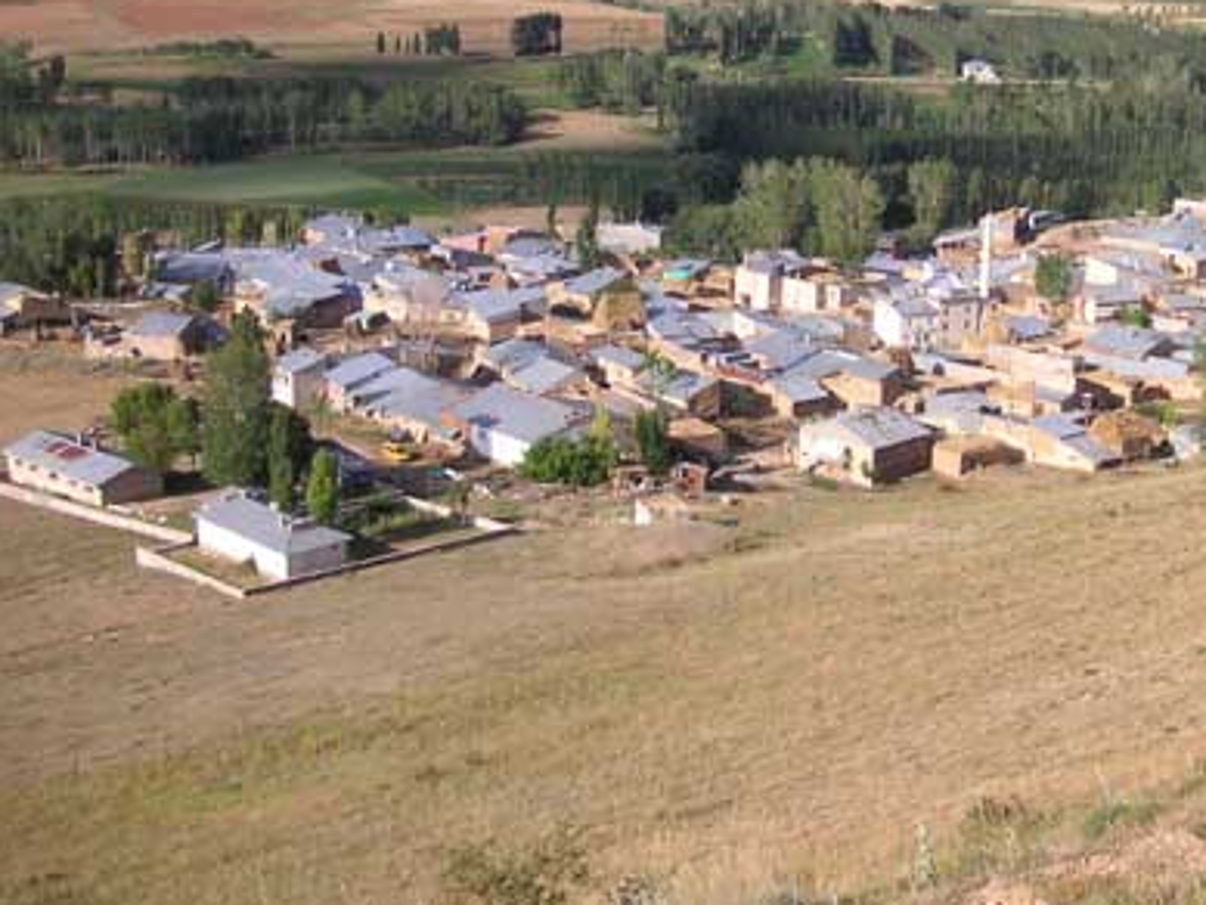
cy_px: 332
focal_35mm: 57
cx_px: 874
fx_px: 1986
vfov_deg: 25.6
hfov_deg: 33.2
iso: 50
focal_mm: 6.1
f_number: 6.7
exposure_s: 1/180
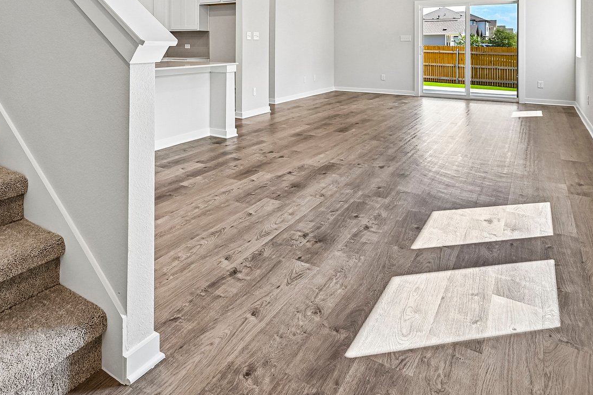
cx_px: 209
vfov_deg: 45.3
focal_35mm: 26
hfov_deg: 67.9
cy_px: 45
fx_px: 428
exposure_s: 1/20
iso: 100
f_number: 8
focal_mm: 14
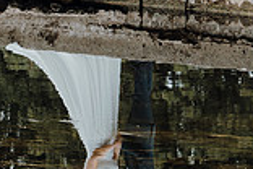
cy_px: -69
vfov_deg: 5.2
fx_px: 1834
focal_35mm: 261
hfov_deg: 7.9
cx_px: 99
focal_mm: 47
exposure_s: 1/800
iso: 400
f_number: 2.8
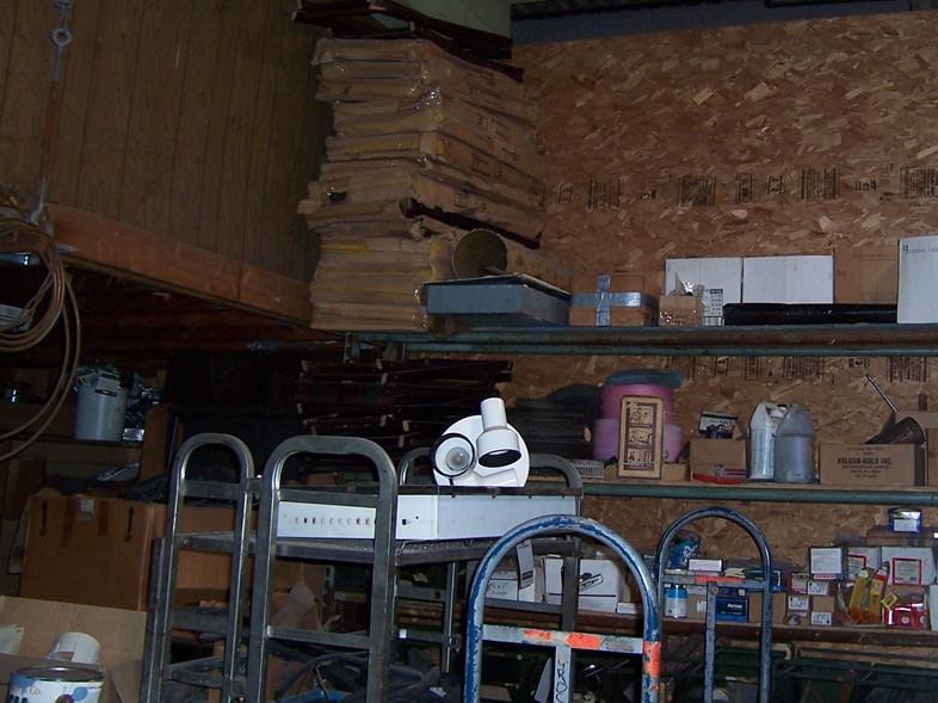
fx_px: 1165
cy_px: 308
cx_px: 593
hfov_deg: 43.5
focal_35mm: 43
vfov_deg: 33.5
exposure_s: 1/60
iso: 140
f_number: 2.8
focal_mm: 5.5
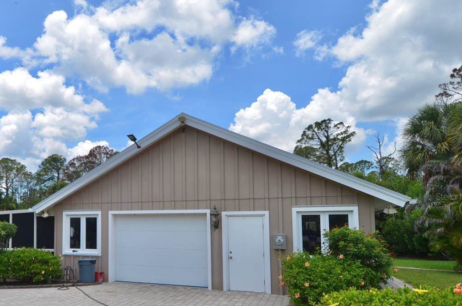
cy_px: 196
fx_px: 730
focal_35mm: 57
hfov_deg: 34.3
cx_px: 111
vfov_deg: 23.6
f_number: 8
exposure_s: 1/250
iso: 100
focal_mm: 24
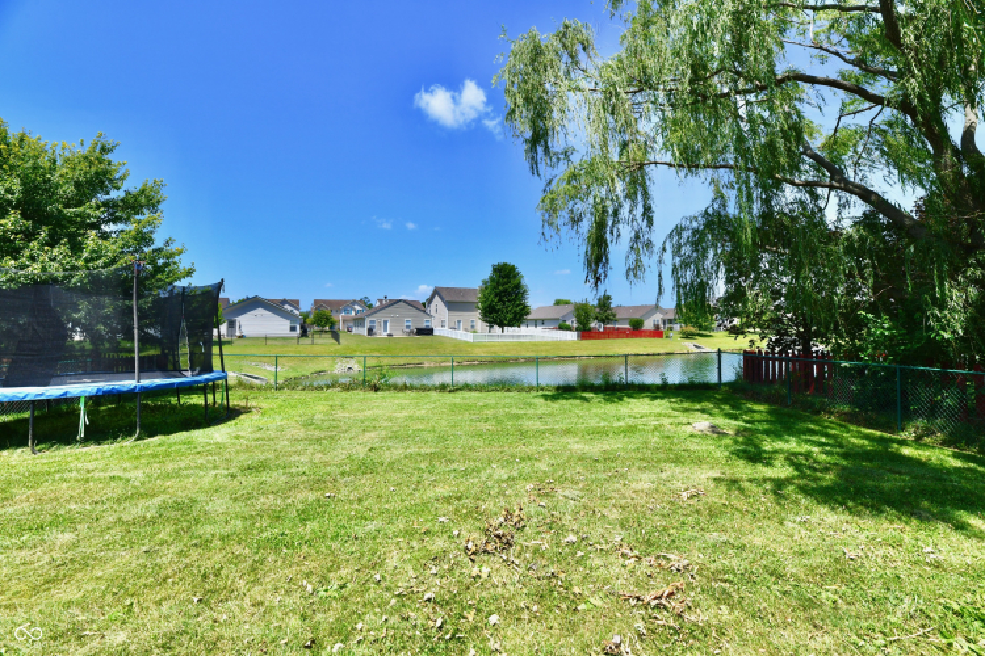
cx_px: 492
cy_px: 328
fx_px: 383
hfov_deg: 104.3
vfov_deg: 81.2
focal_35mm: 14
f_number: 11
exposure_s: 1/500
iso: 640
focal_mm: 14
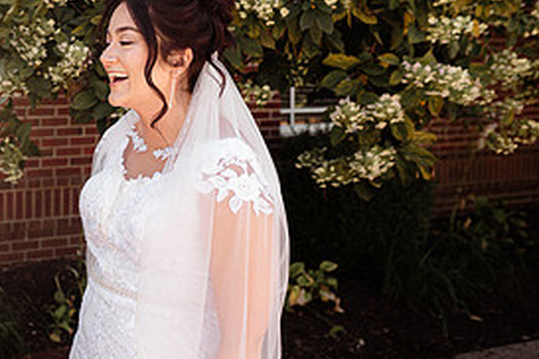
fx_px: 764
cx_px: 57
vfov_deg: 26.1
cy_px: 78
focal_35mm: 51
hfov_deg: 36.5
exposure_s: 1/640
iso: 250
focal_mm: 24
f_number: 2.8
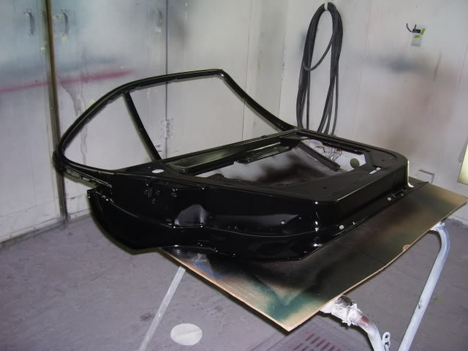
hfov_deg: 54.0
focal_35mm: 34
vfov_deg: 41.8
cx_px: 234
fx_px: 460
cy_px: 176
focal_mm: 5.6
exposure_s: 1/60
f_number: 2.7
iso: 80
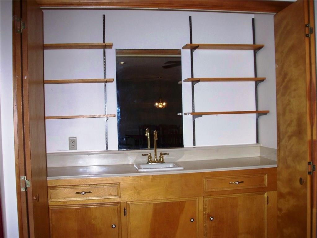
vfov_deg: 37.7
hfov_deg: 49.0
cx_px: 158
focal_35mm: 38
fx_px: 348
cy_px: 119
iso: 200
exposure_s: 1/60
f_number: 3.9
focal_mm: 6.3
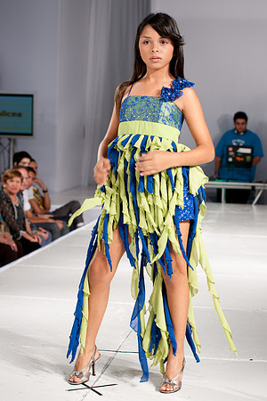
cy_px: 200
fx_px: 779
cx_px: 134
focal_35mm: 70
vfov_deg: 28.8
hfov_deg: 19.5
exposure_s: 1/125
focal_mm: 70
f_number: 5
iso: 200
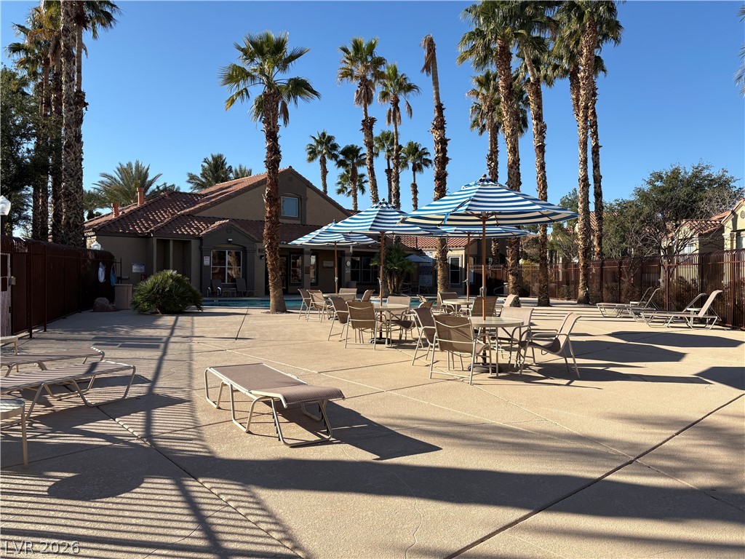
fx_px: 560
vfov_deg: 53.1
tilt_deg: -0.2
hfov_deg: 67.3
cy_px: 280
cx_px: 372
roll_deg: +1.3
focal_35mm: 26
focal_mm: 5.96
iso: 50
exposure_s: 1/2865
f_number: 1.6
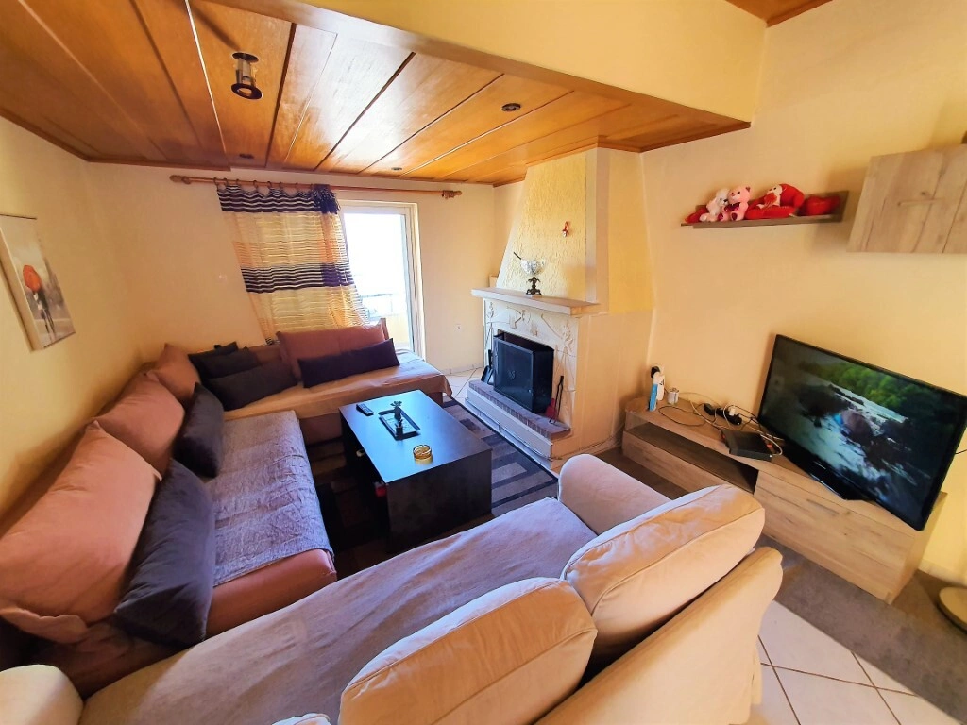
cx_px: 484
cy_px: 362
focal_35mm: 13
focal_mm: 1.8
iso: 200
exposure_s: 1/50
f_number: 2.2
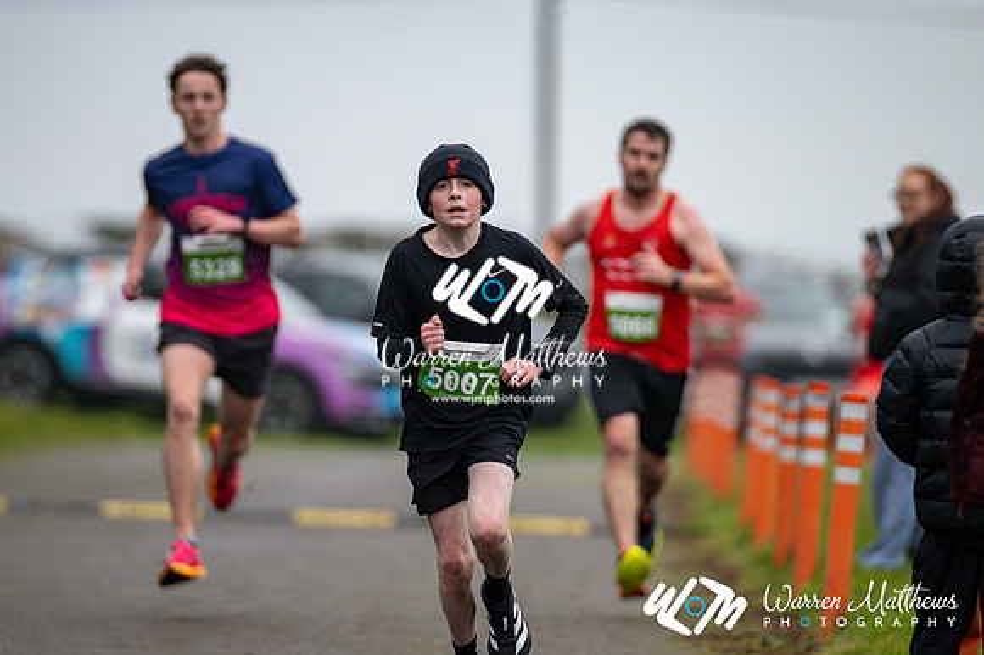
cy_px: 328
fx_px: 12293
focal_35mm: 450
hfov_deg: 4.6
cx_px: 492
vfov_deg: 3.1
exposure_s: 1/1600
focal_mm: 300
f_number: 2.8
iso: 280
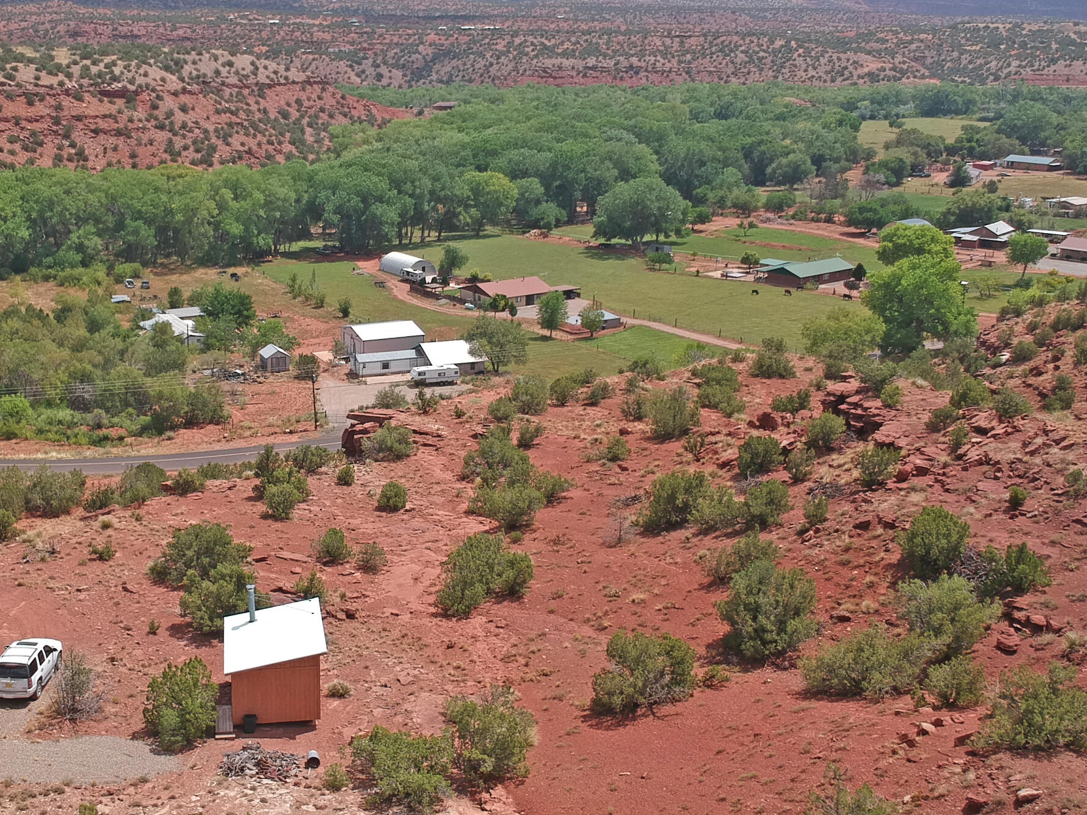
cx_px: 379
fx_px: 1319
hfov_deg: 44.3
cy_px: 405
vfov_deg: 34.3
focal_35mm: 42
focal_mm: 4.49
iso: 100
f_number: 2.6
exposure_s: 1/1250
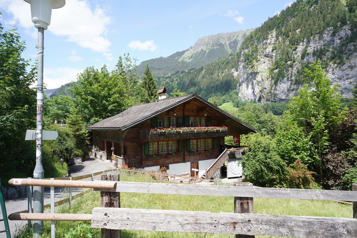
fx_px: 238
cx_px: 178
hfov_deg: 73.7
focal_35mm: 24
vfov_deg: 53.1
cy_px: 119
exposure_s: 1/100
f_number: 9
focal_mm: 24
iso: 100
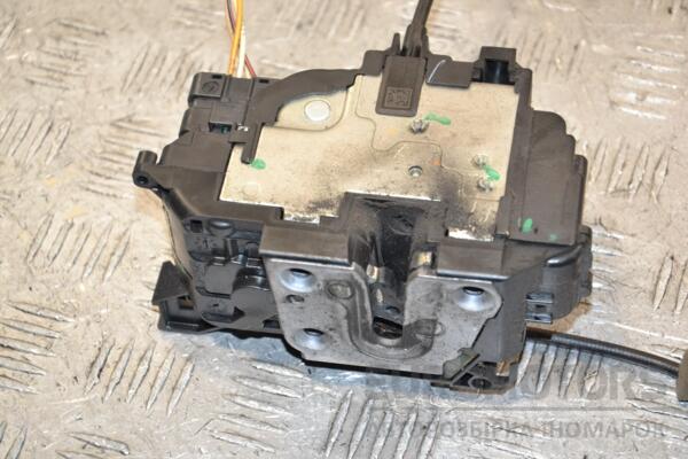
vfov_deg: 13.0
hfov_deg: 19.5
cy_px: 230
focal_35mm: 105
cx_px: 344
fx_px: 2007
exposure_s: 1/200
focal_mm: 70
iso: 800
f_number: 6.3
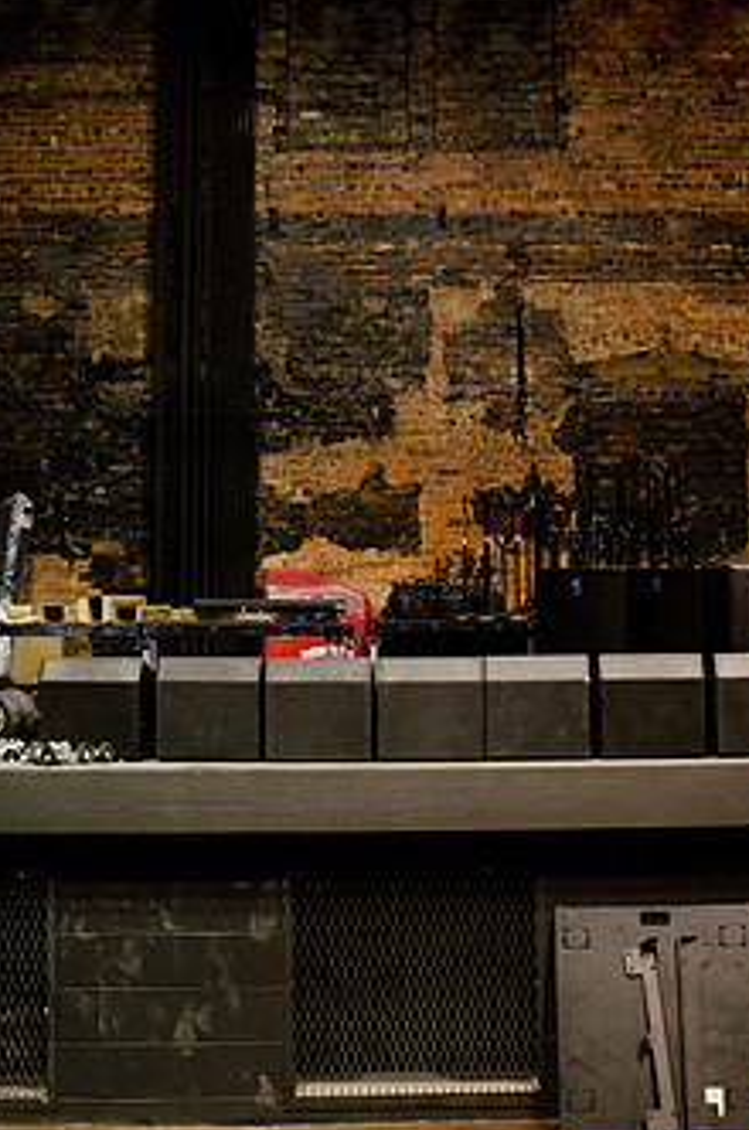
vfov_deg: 32.8
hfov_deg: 22.1
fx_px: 1912
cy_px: 412
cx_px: 490
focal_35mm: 61
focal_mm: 30
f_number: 2.2
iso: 1000
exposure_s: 1/160
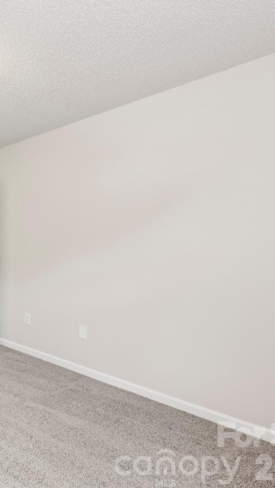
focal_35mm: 24
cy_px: 245
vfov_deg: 76.3
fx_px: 311
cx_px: -40
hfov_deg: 38.0
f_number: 8
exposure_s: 1/15
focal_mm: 15
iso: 200
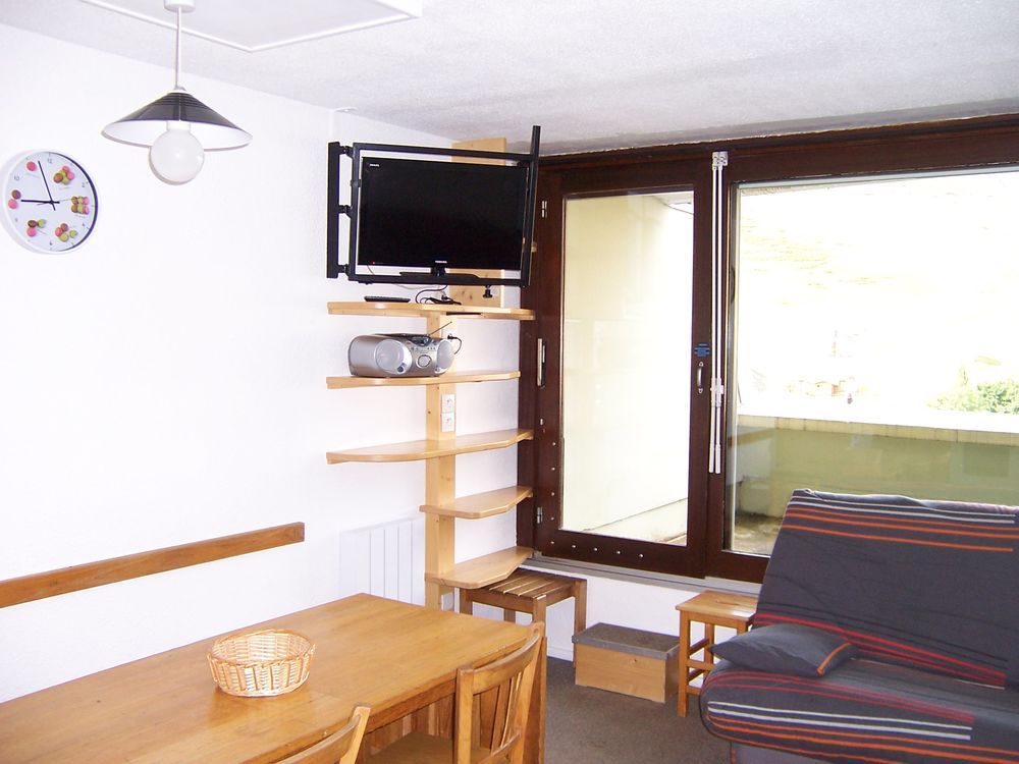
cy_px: 382
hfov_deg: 55.4
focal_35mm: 33
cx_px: 510
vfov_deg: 42.9
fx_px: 971
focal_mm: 5.5
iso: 140
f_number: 2.8
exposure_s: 1/60
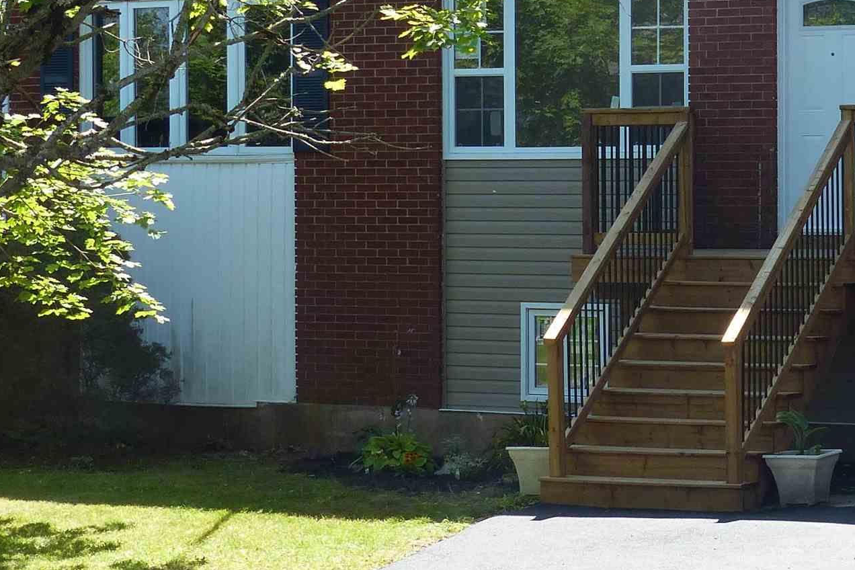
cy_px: 196
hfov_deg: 17.9
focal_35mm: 113
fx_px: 2684
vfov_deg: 12.1
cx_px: 739
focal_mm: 8.1
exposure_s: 1/250
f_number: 4
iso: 100
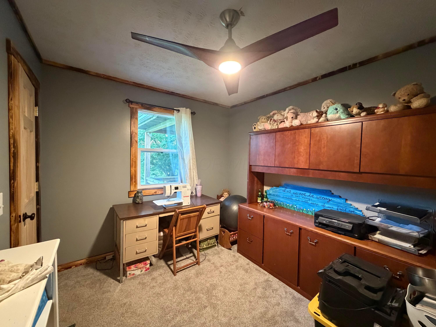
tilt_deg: -1.9
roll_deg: -0.6
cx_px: 218
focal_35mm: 14
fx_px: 176
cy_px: 164
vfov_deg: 85.7
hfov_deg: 102.1
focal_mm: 2.22
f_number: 2.2
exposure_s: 1/60
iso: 1000
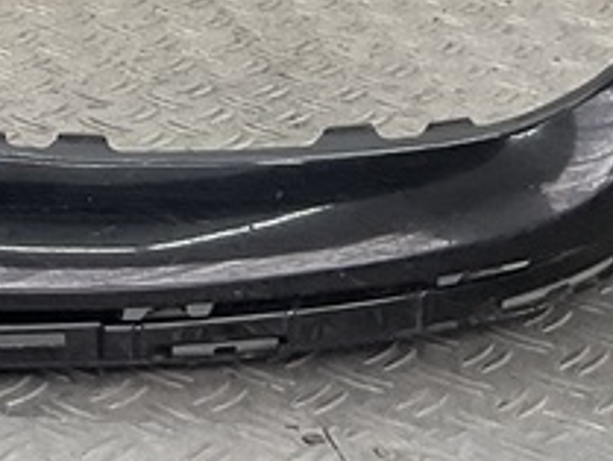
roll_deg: -3.0
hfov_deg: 12.7
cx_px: -534
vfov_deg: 9.9
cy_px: -458
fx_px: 2481
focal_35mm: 140
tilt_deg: -8.9
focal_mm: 3
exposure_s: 1/120
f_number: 1.8
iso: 25
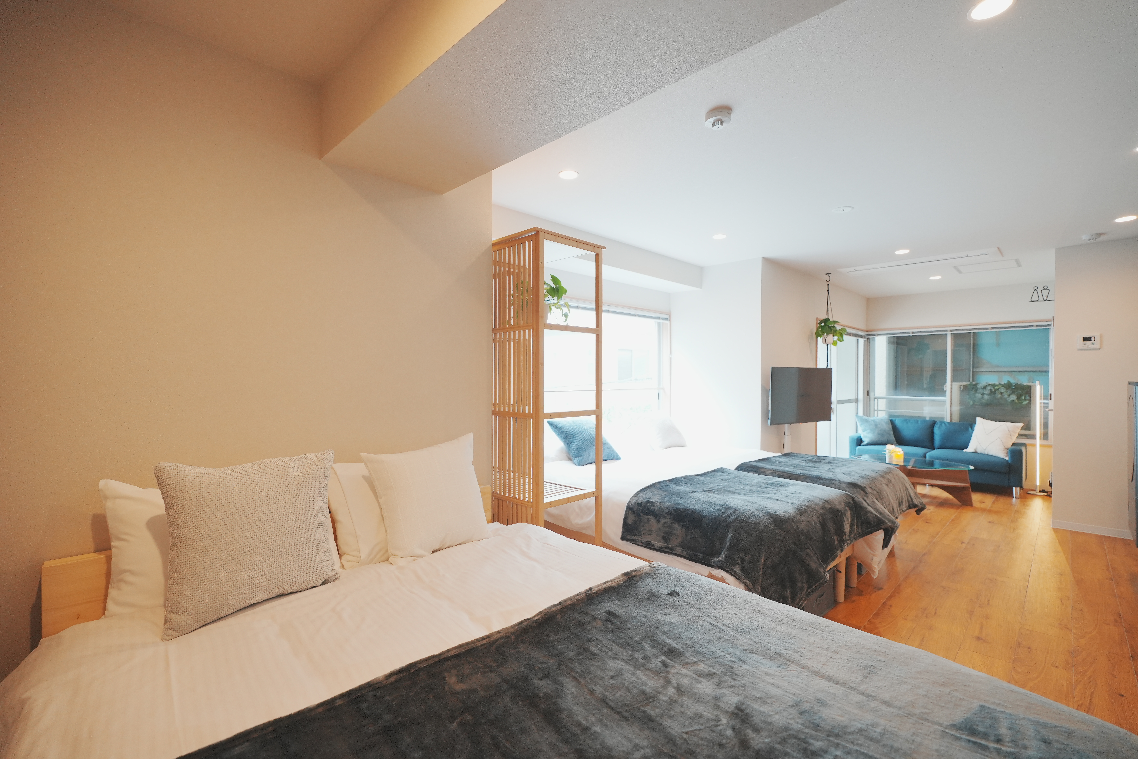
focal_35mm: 16
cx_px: 569
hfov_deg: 96.7
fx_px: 506
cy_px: 380
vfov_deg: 73.7
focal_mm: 16
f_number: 3.5
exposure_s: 1/125
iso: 1000
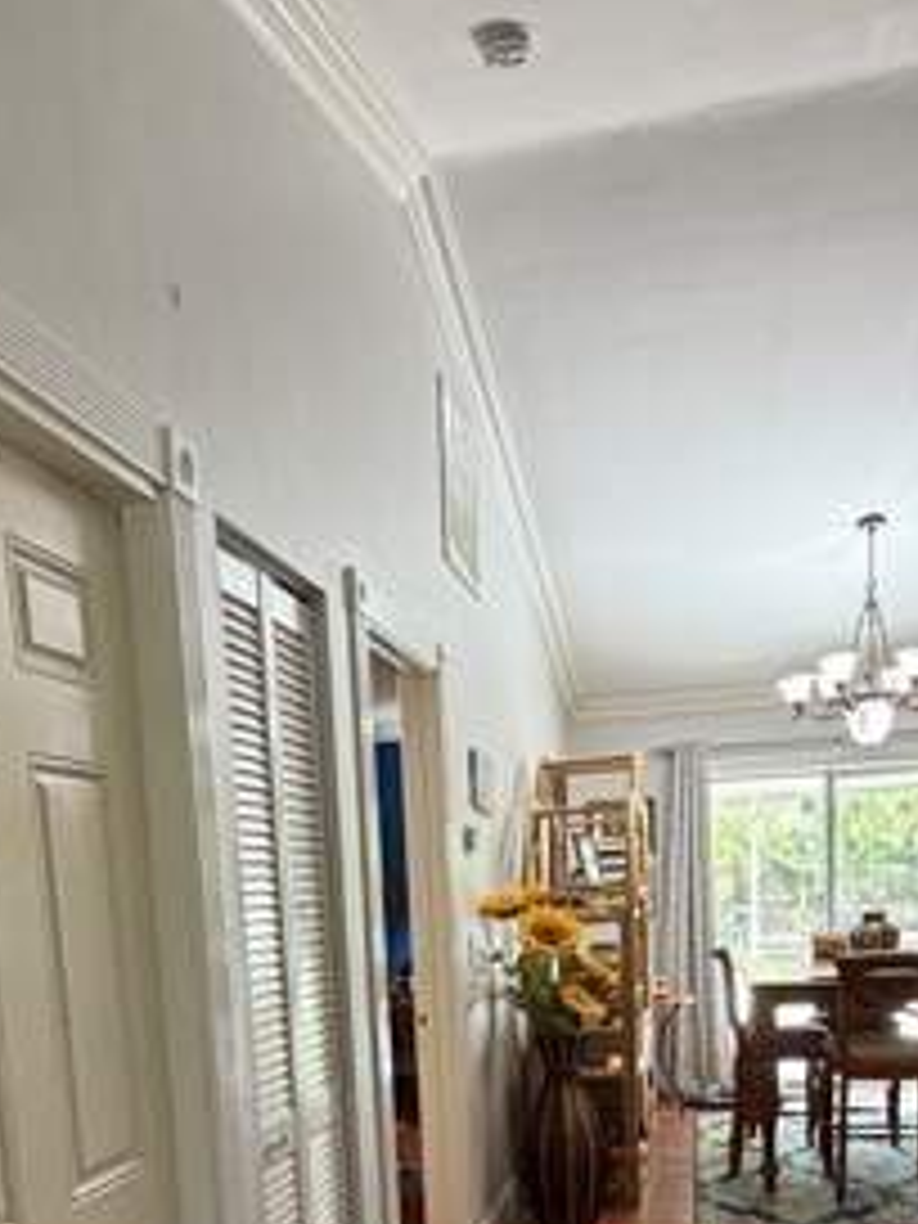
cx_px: 432
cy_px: 1076
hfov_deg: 42.9
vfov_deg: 49.9
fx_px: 1167
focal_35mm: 33
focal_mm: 2.22
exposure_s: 1/60
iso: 320
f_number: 2.2
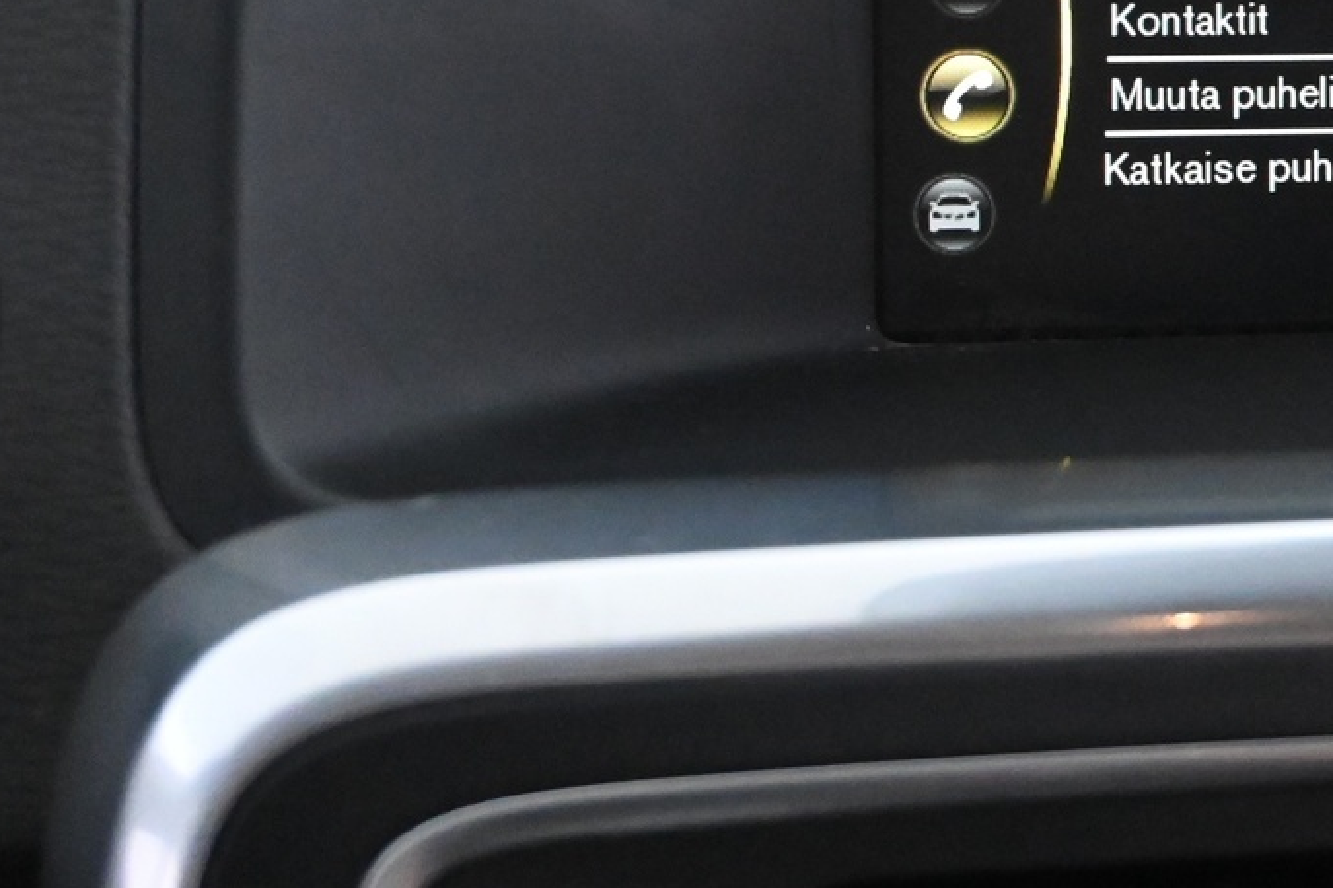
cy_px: 74
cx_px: 1399
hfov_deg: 20.1
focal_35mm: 98
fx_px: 3612
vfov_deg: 13.9
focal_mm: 27.5
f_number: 4.5
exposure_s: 1/50
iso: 6400
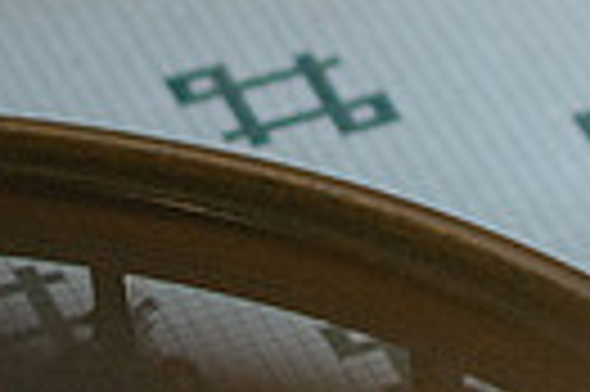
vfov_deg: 2.4
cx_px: 1171
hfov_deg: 3.6
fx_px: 9199
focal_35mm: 562
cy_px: -261
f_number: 1.8
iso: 400
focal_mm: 85
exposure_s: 1/1000
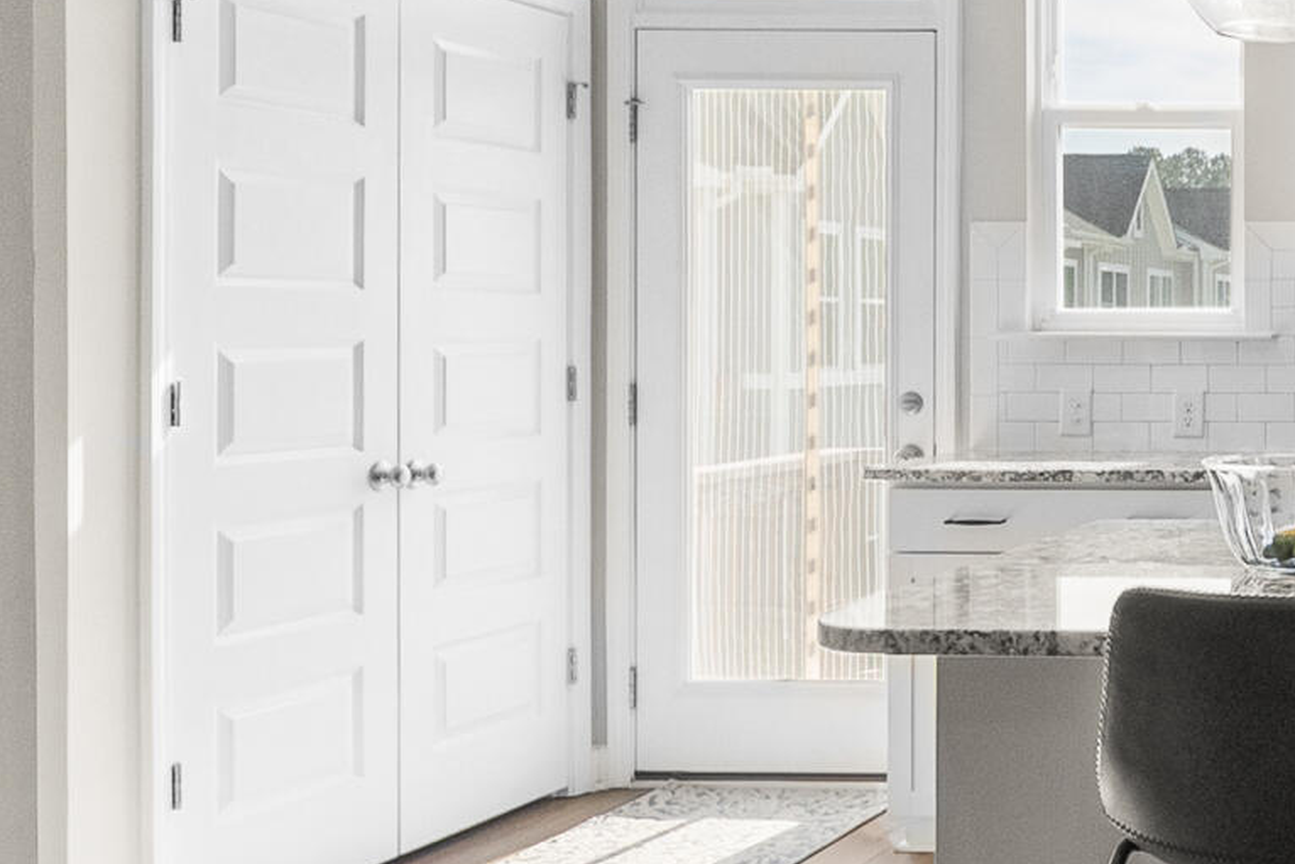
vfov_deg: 28.6
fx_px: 1691
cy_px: 358
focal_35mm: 47
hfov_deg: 32.3
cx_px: 1657
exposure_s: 1/160
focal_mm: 12
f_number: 6.3
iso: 3200
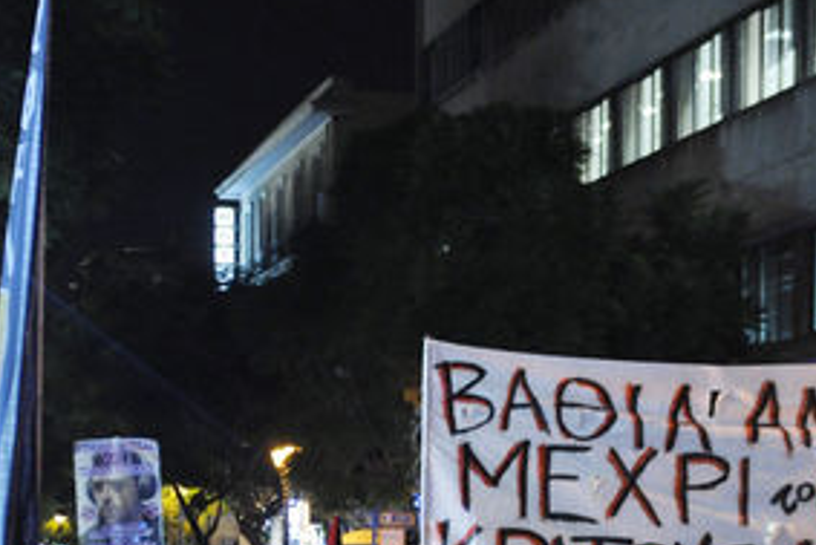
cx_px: 309
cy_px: 522
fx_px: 2018
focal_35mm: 89
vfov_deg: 15.2
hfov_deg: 22.8
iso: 5000
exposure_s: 1/80
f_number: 4.5
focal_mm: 40
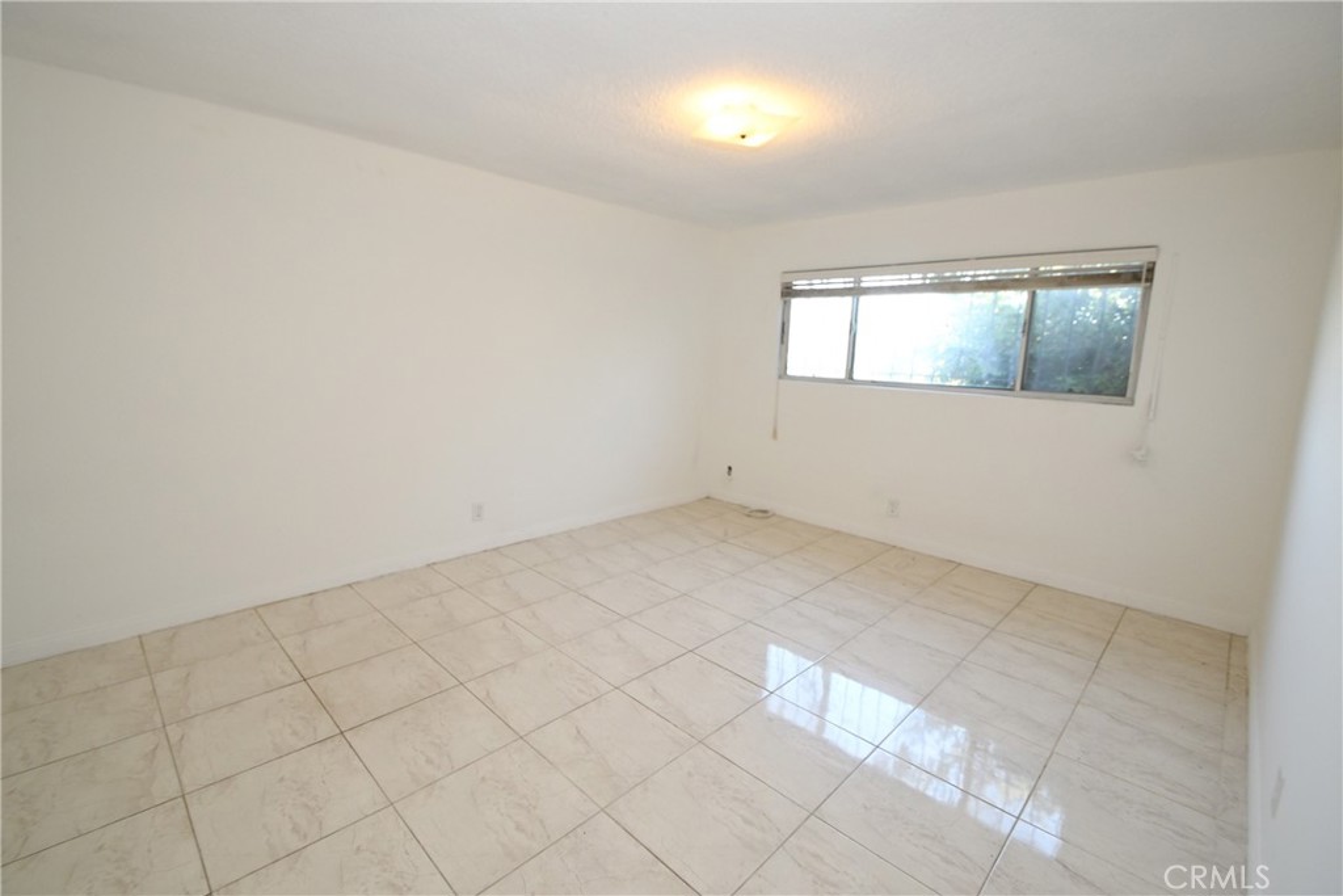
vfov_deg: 77.3
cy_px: 448
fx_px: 560
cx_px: 672
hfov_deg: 100.4
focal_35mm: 15
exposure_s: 1/60
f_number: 5.6
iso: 900
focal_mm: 10
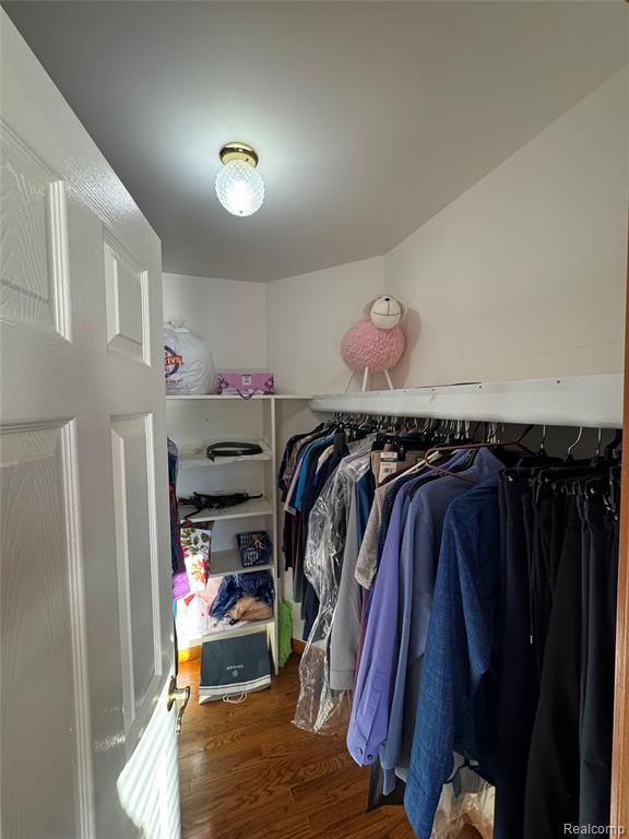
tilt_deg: -3.0
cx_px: 314
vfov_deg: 102.1
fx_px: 339
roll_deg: +0.9
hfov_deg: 85.7
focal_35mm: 14
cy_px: 420
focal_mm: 2.22
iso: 250
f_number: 2.2
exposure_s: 1/120
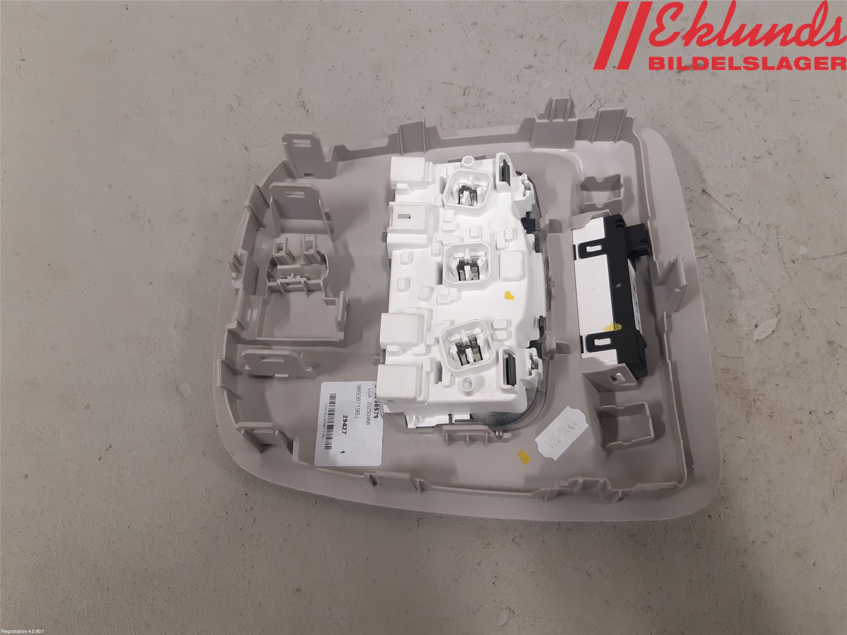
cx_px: 424
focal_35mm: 26
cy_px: 318
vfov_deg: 53.1
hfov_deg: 67.3
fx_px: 636
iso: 125
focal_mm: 3.93
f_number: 1.7
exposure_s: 1/50
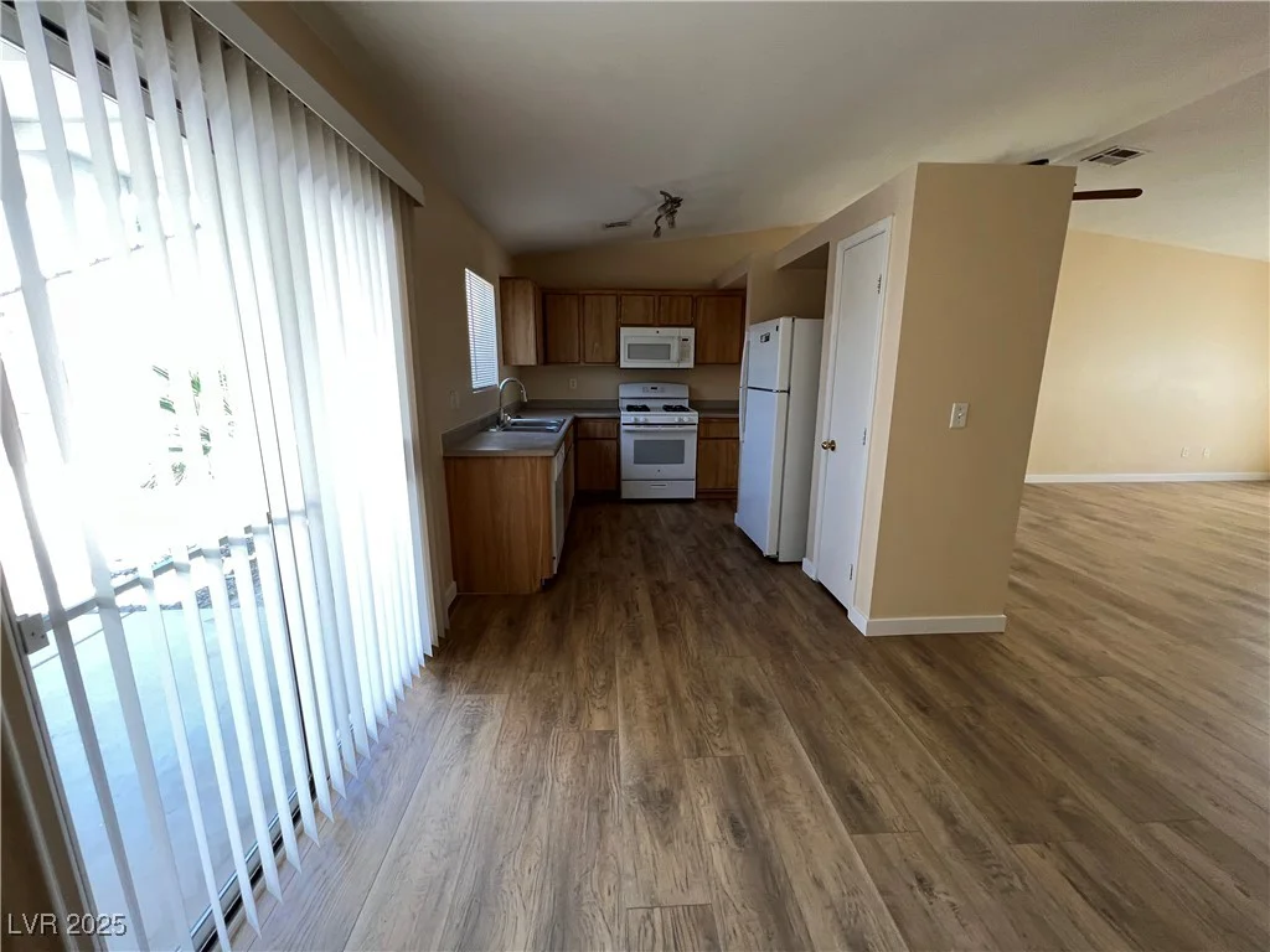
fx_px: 477
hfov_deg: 106.2
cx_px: 635
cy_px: 476
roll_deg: +0.1
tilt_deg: -12.4
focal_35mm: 13
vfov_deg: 89.9
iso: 160
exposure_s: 1/99
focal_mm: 1.57
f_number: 1.8
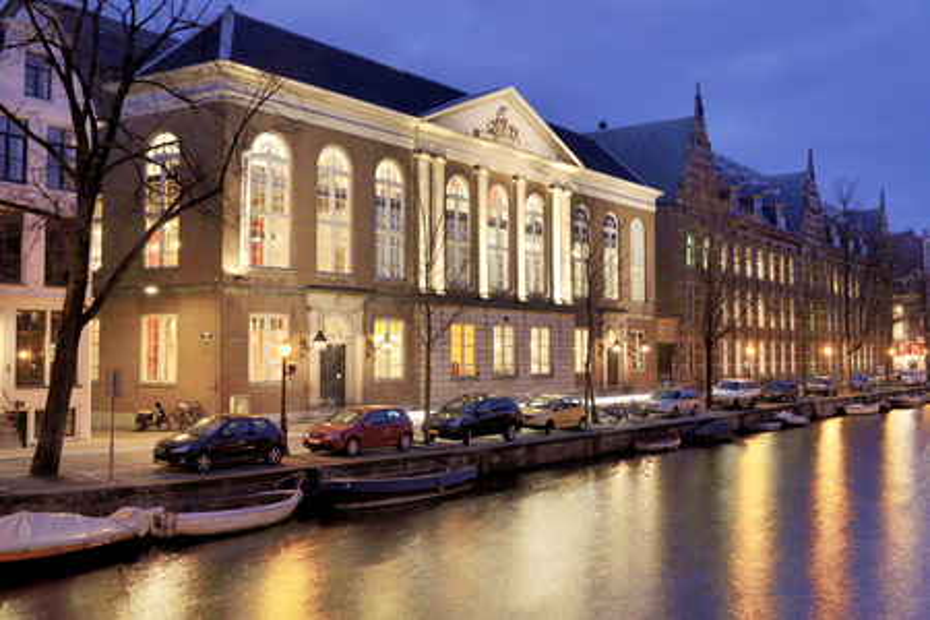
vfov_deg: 35.1
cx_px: 465
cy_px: 310
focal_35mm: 38
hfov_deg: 50.7
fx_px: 982
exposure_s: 4
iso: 100
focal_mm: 38
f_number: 5.6
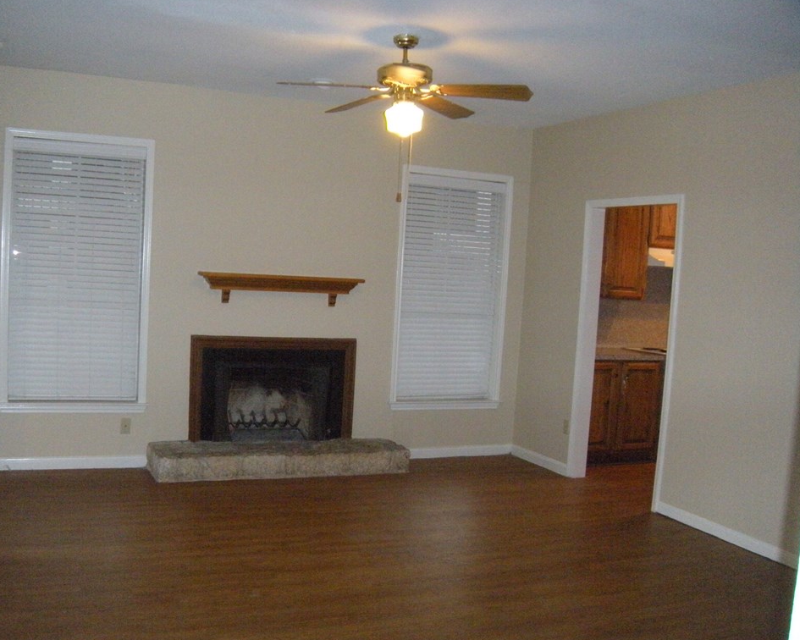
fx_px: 876
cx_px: 372
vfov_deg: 40.1
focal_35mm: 37
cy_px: 321
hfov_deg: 49.0
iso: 626
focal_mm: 5.9
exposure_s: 1/60
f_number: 3.8
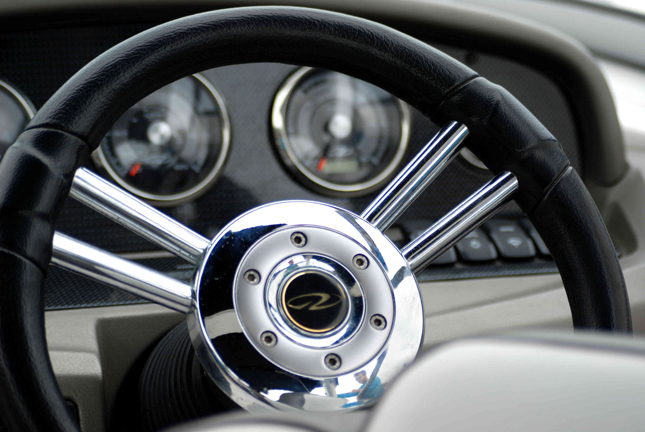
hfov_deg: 19.4
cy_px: 216
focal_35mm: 105
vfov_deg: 13.1
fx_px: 1883
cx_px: 322
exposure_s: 1/640
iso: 200
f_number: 4
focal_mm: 70
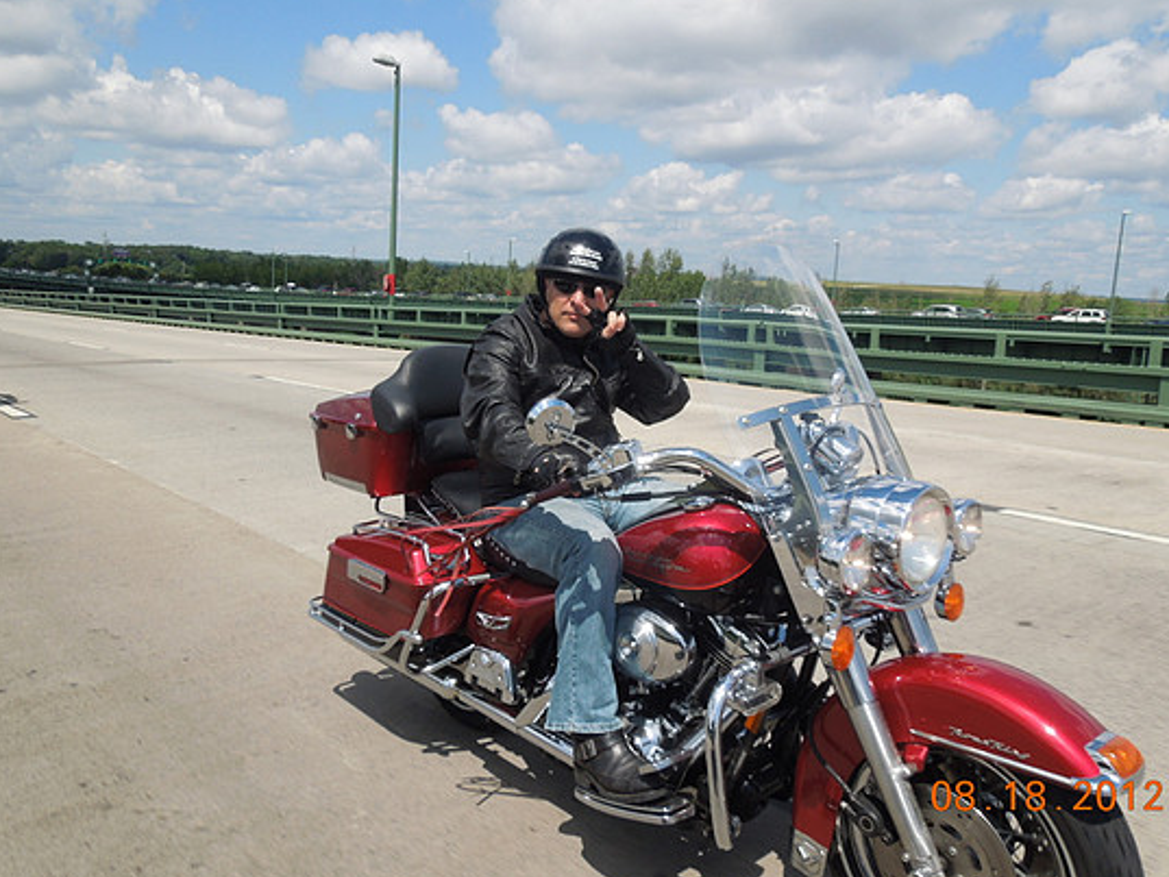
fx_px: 912
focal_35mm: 27
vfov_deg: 51.4
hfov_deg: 65.3
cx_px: 588
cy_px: 423
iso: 100
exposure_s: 1/400
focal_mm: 4.5
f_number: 6.6
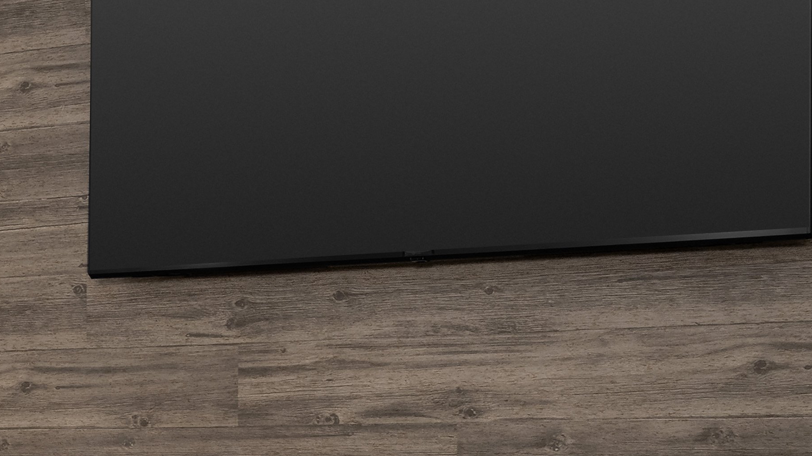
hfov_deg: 14.6
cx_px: -937
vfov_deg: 10.5
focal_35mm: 114
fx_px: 2454
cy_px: 517
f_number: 11
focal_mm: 24
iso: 800
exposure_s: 1/80
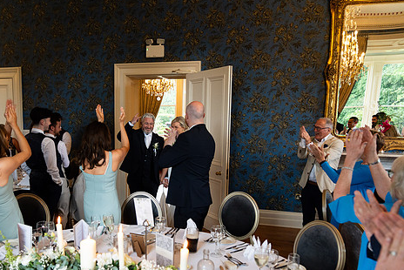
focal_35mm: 30
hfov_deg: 61.5
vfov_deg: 43.4
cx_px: 167
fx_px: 337
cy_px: 163
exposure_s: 1/160
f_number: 2.8
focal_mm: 24
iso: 3200
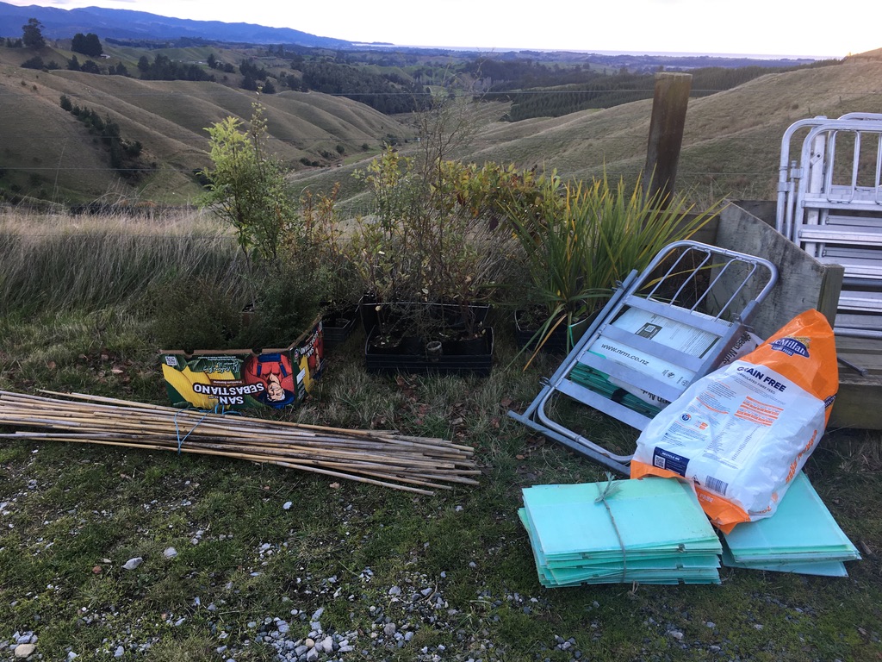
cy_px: 331
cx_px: 441
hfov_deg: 61.7
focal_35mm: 29
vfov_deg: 48.2
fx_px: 739
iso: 25
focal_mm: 4.15
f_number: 2.2
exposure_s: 1/50
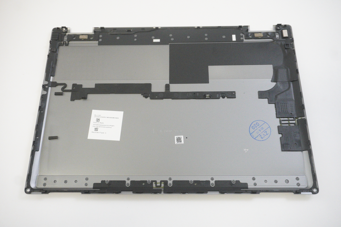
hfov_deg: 55.1
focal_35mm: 34
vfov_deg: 38.3
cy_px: 114
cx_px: 170
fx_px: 326
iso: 6400
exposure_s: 1/250
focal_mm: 23
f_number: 5.6
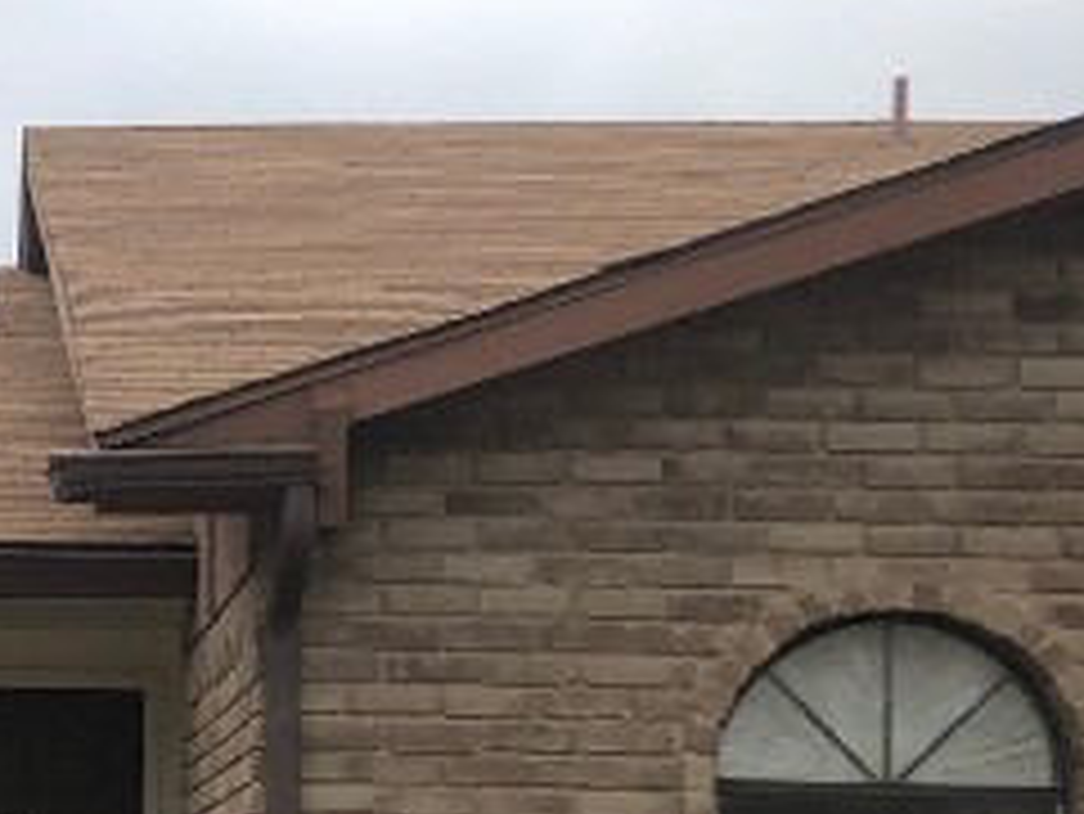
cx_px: -526
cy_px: 953
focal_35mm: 119
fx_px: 3728
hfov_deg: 15.3
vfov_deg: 12.2
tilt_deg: +0.6
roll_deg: -1.6
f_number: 1.8
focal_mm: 4
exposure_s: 1/867
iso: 20
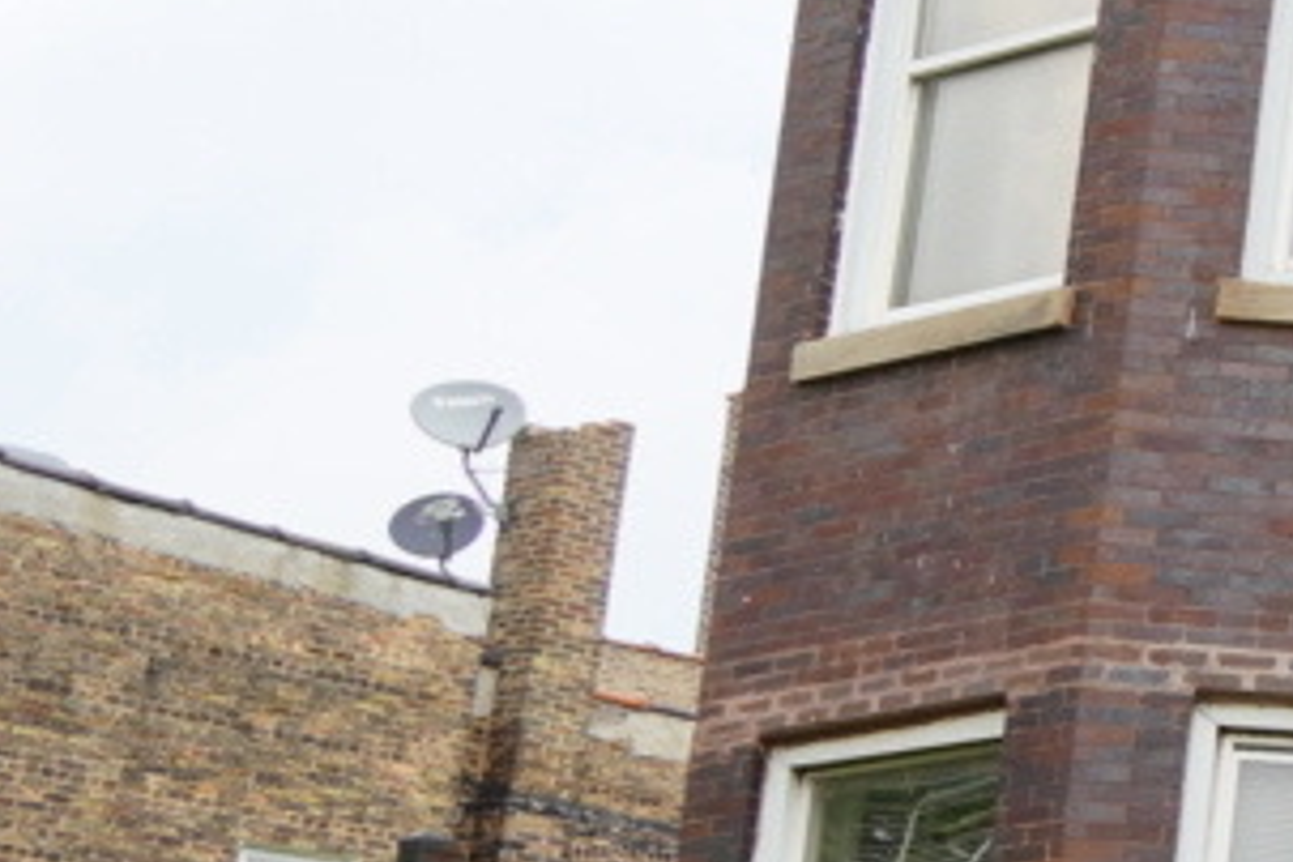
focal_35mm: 144
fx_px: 5172
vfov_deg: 9.5
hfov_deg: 12.1
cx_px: 2829
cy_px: 239
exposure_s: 1/125
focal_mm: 18
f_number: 6.7
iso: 100
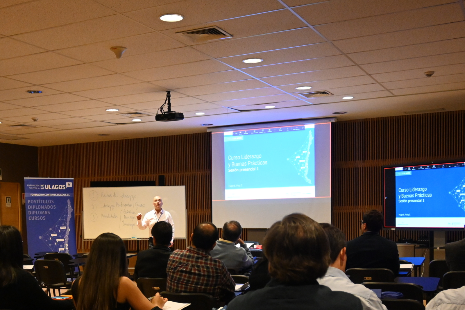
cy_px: 246
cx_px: 169
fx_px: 636
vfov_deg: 26.9
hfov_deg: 39.9
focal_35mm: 49
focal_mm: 20.5
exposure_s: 1/100
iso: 3200
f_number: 3.8
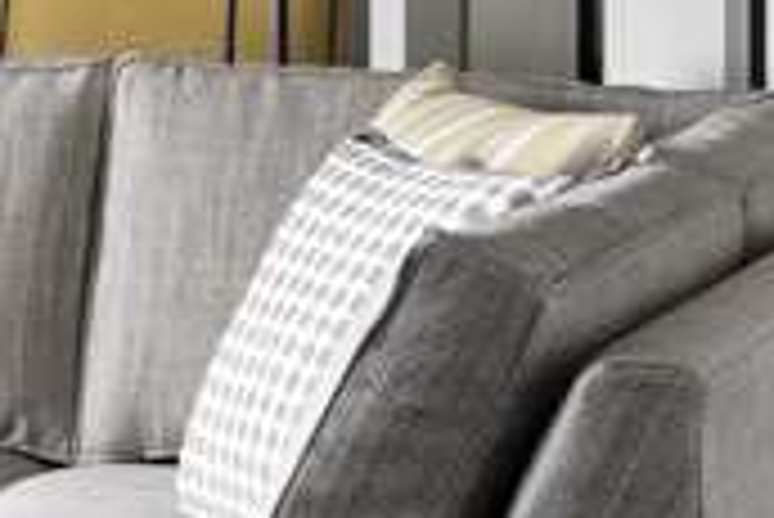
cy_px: 56
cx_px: -1161
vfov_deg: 5.8
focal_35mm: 238
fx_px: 5121
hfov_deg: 7.9
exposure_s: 1/6
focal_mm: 40
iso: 100
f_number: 11
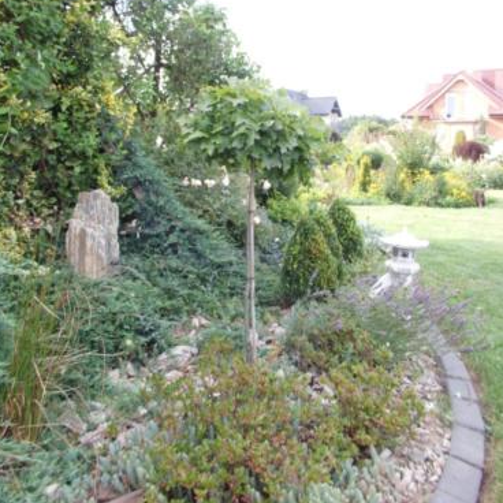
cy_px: 168
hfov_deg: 54.0
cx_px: 248
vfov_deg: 53.0
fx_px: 493
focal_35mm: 30
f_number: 3
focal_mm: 4.5
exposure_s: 1/125
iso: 125
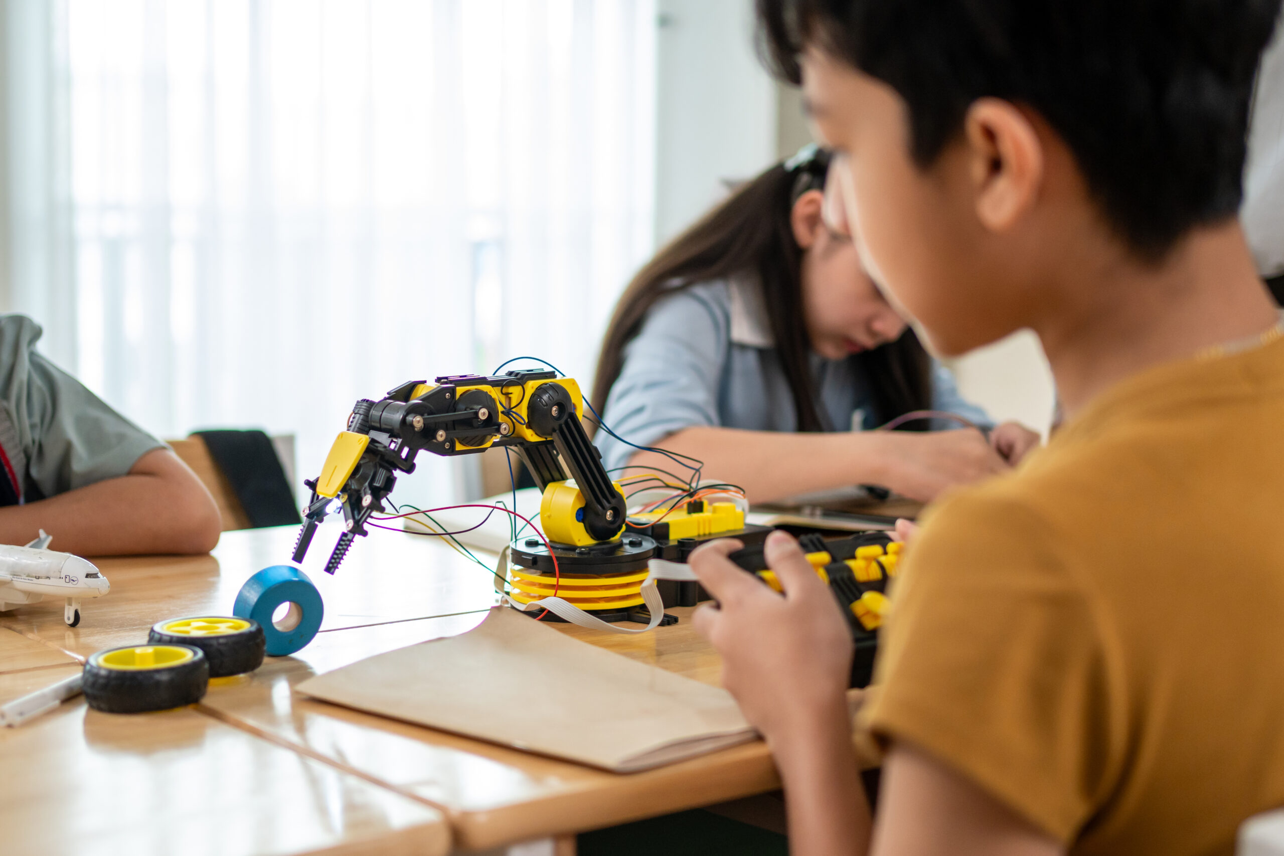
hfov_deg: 37.8
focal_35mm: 52
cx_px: 642
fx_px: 1872
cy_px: 428
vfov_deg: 25.8
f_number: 1.8
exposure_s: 1/320
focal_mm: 35
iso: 800
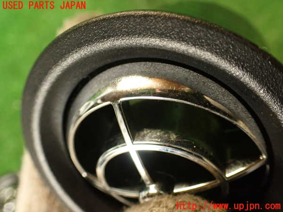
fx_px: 262
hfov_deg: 56.8
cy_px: 106
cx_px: 142
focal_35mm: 32
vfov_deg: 44.2
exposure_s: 1/30
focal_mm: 5.79
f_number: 2.4
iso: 400
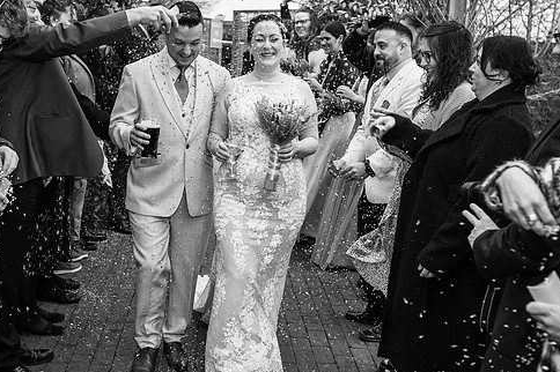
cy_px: 206
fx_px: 746
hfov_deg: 41.1
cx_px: 246
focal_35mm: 48
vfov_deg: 28.0
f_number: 4
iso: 320
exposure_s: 1/320
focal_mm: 35
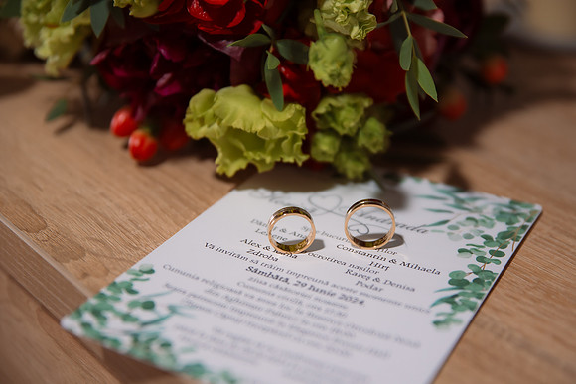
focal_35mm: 76
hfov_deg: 26.6
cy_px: 205
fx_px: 1217
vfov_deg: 17.9
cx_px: 313
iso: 640
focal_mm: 70
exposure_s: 1/200
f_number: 2.8
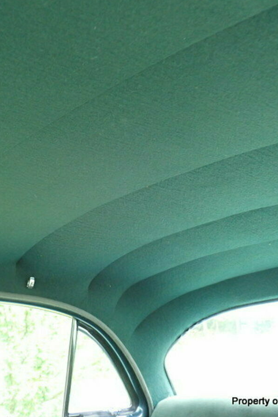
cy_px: 208
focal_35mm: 42
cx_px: 115
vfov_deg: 46.4
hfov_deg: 31.8
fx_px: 486
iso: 320
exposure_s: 1/30
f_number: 2.3
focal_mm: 5.4
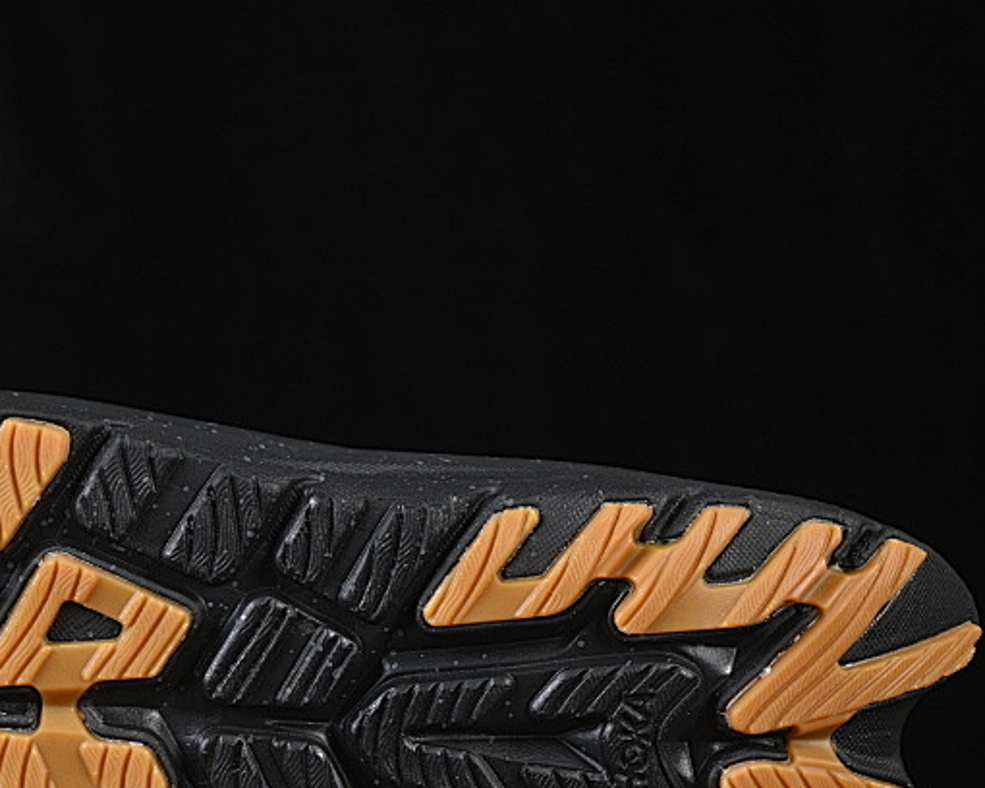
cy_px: 539
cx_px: 245
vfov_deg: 10.4
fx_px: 4344
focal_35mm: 149
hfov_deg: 12.9
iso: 160
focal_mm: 50
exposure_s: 1/60
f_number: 6.3
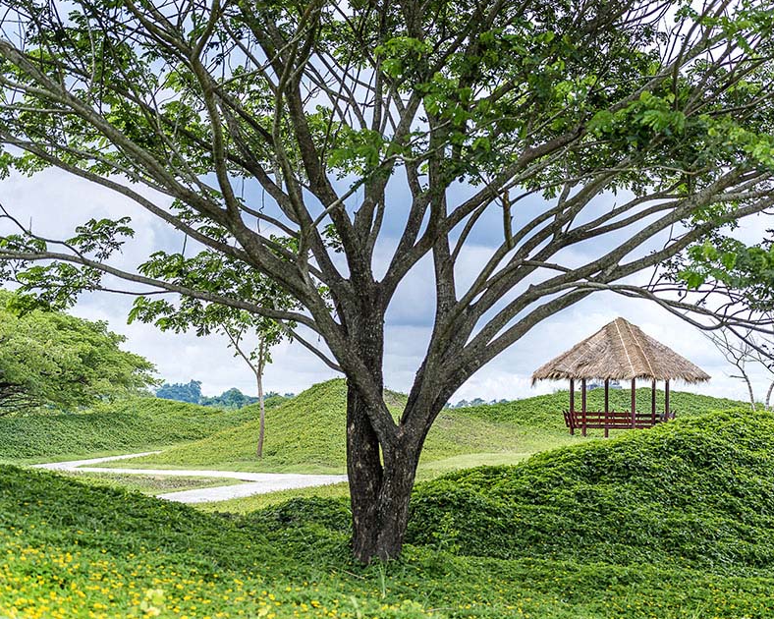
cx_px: 439
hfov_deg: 23.8
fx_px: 1832
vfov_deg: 19.2
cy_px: 308
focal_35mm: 80
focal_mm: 70
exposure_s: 1/4000
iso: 200
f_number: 3.5
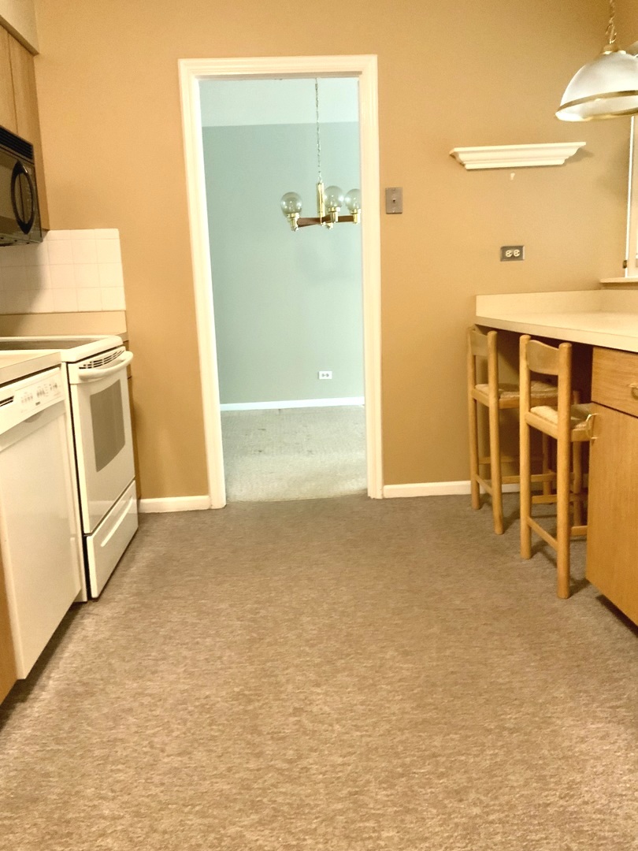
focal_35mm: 29
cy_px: 426
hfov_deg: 48.2
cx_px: 319
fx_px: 713
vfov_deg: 61.7
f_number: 1.8
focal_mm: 3
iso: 320
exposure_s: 1/40
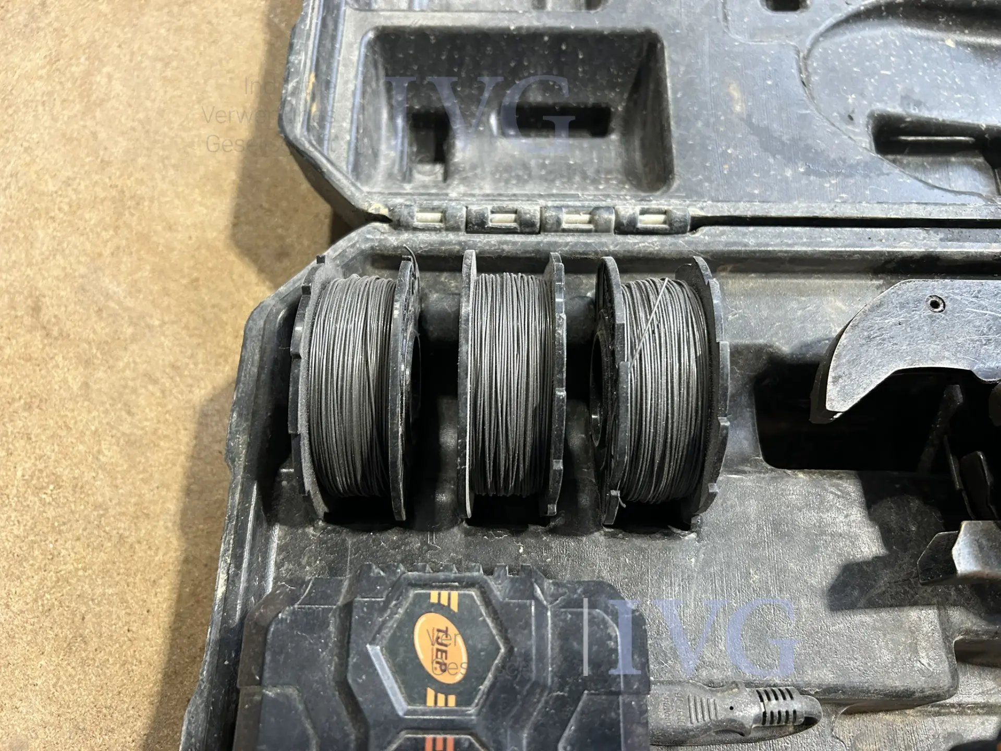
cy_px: 376
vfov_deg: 53.1
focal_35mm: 26
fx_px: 752
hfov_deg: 67.3
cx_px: 500
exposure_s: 1/50
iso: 250
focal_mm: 5.7
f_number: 1.5
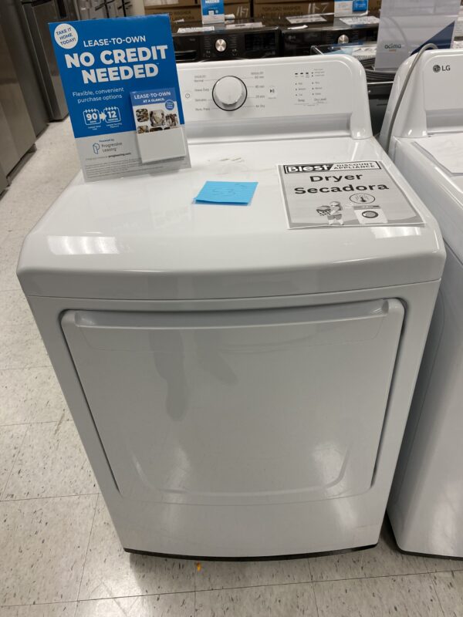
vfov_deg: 67.3
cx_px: 232
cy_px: 308
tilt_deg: -36.0
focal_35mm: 26
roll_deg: +3.4
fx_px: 464
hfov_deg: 53.1
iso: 50
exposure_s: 1/64
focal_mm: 4.25
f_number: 1.8
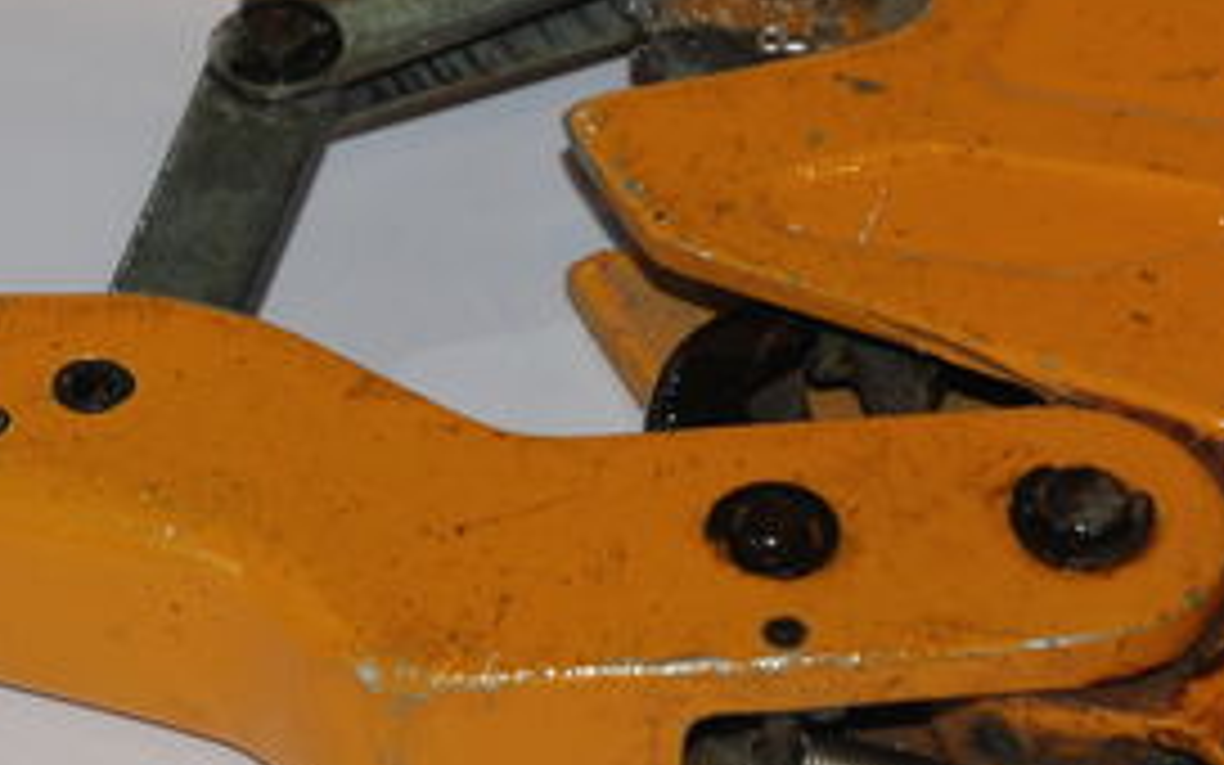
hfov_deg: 8.1
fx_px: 8640
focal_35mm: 259
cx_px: 518
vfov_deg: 5.1
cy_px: 38
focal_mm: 46
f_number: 4.5
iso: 200
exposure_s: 1/60
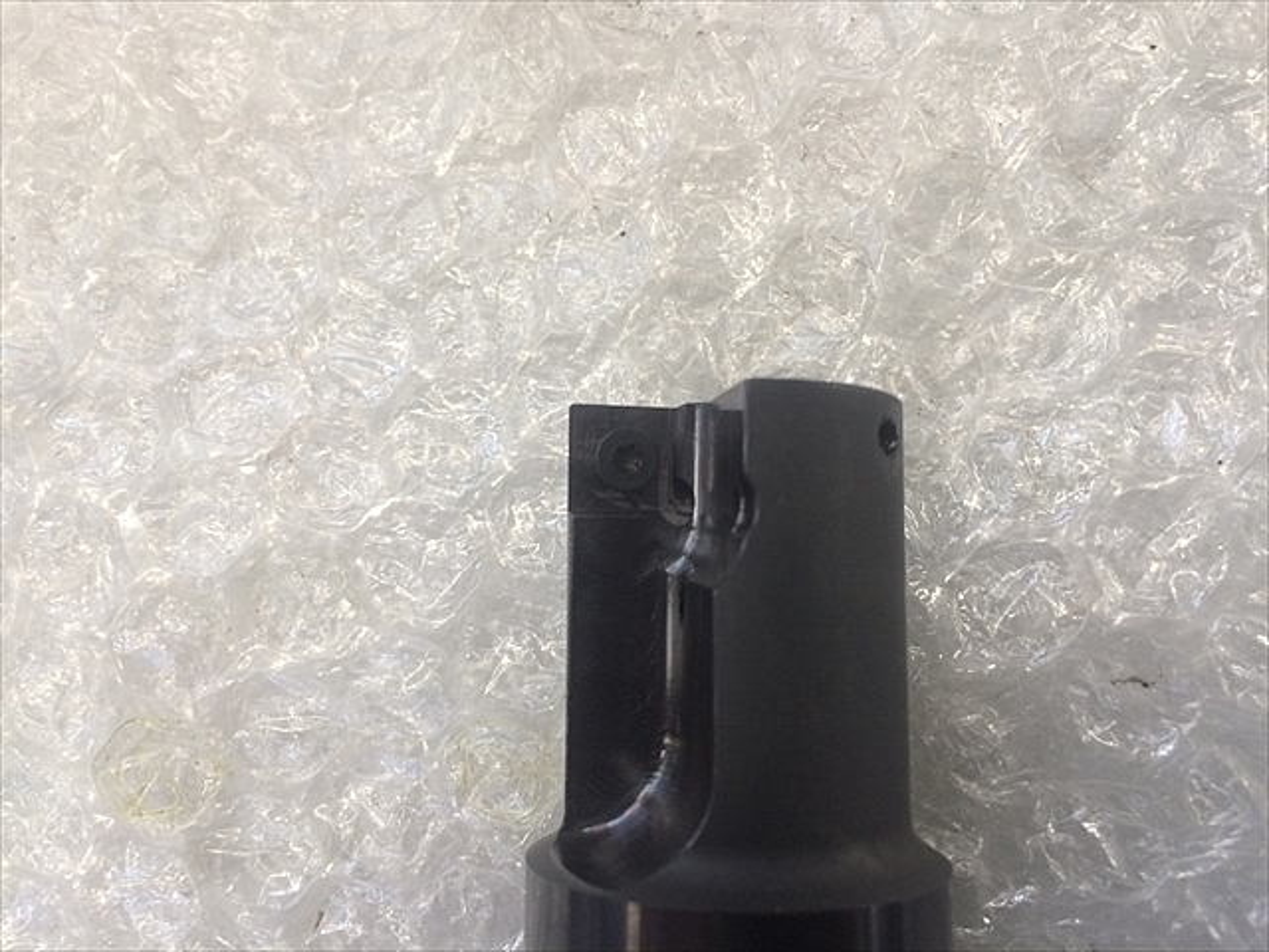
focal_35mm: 29
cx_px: 634
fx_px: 1063
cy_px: 476
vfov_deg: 48.2
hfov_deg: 61.7
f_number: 2.2
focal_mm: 4.15
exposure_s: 1/30
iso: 50
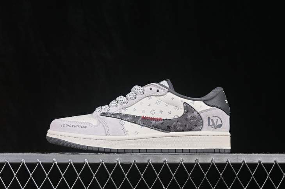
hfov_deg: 27.0
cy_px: 94
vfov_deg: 18.2
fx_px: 593
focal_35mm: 75
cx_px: 142
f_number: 8
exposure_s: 1/80
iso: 160
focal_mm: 50
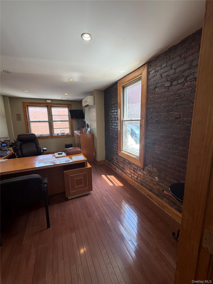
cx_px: 106
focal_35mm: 14
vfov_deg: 102.1
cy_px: 142
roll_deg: +1.2
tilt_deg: -10.3
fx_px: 115
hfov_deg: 85.7
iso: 125
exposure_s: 1/121
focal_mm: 2.22
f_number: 2.2
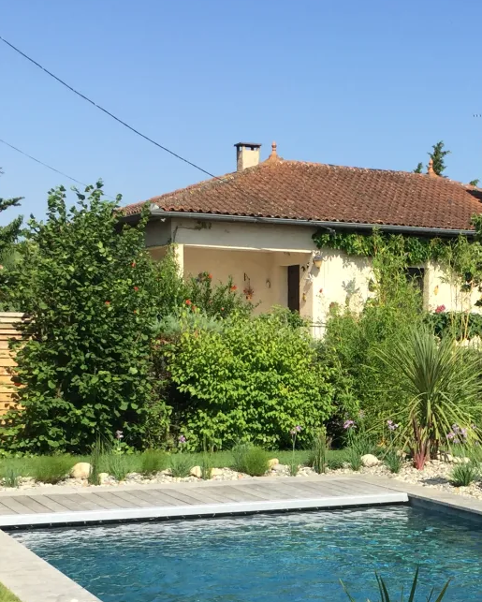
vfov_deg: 28.1
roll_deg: +0.2
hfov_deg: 22.5
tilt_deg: -8.0
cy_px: 483
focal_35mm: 66
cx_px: 446
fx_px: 1176
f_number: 2.2
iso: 32
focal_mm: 4.15
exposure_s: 1/1582
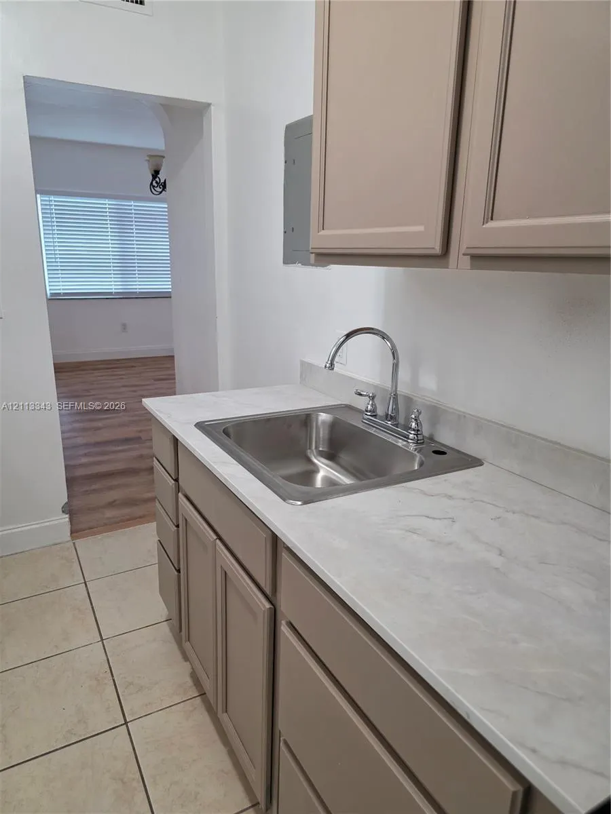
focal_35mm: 23
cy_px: 407
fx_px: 541
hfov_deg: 58.9
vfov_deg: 73.9
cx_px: 306
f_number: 1.7
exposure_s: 1/120
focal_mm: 6.3
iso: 400
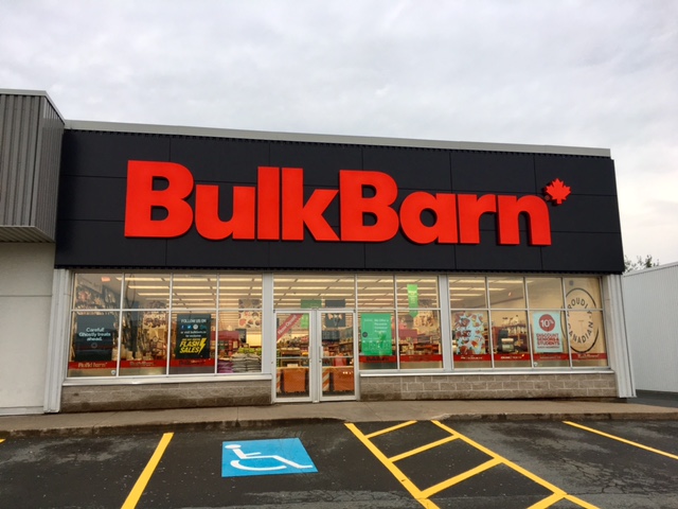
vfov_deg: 48.2
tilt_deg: +10.9
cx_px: 339
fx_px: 568
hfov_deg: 61.7
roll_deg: +0.9
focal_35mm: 29
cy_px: 254
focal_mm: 4.15
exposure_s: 1/120
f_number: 2.2
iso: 40
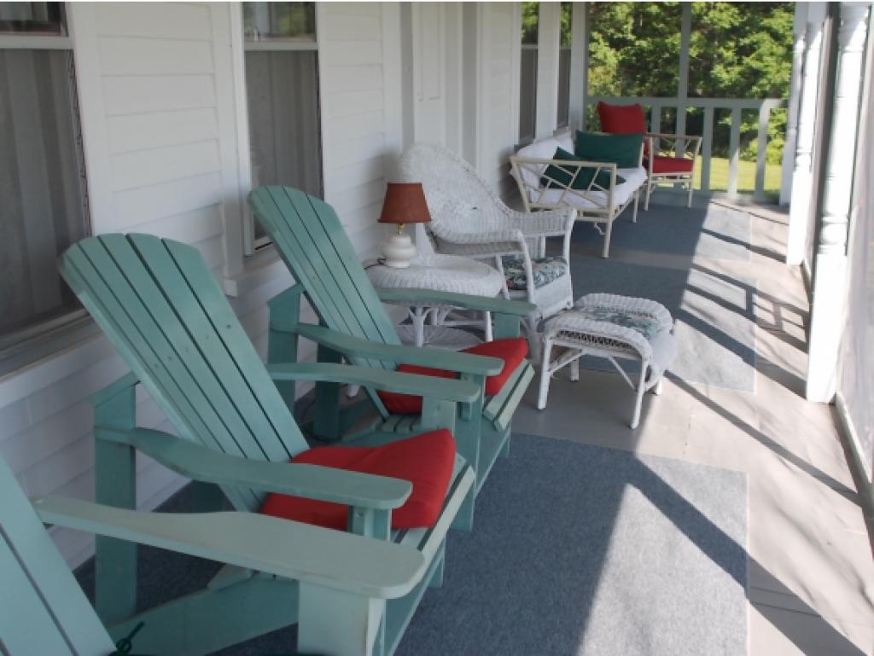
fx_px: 1111
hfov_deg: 42.9
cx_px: 437
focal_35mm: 44
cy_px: 328
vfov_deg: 32.9
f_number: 4.2
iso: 80
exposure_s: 1/125
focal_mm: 7.9
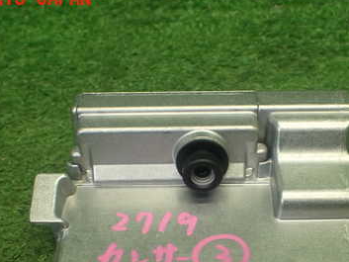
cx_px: 208
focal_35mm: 51
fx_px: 514
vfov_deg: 28.0
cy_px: 209
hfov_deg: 37.4
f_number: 2.3
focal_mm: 5.4
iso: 250
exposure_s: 1/125
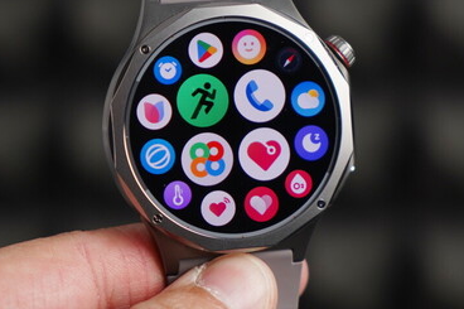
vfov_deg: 11.6
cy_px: 156
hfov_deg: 17.4
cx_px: 238
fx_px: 1520
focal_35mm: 118
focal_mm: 70
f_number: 4
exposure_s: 1/160
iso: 320
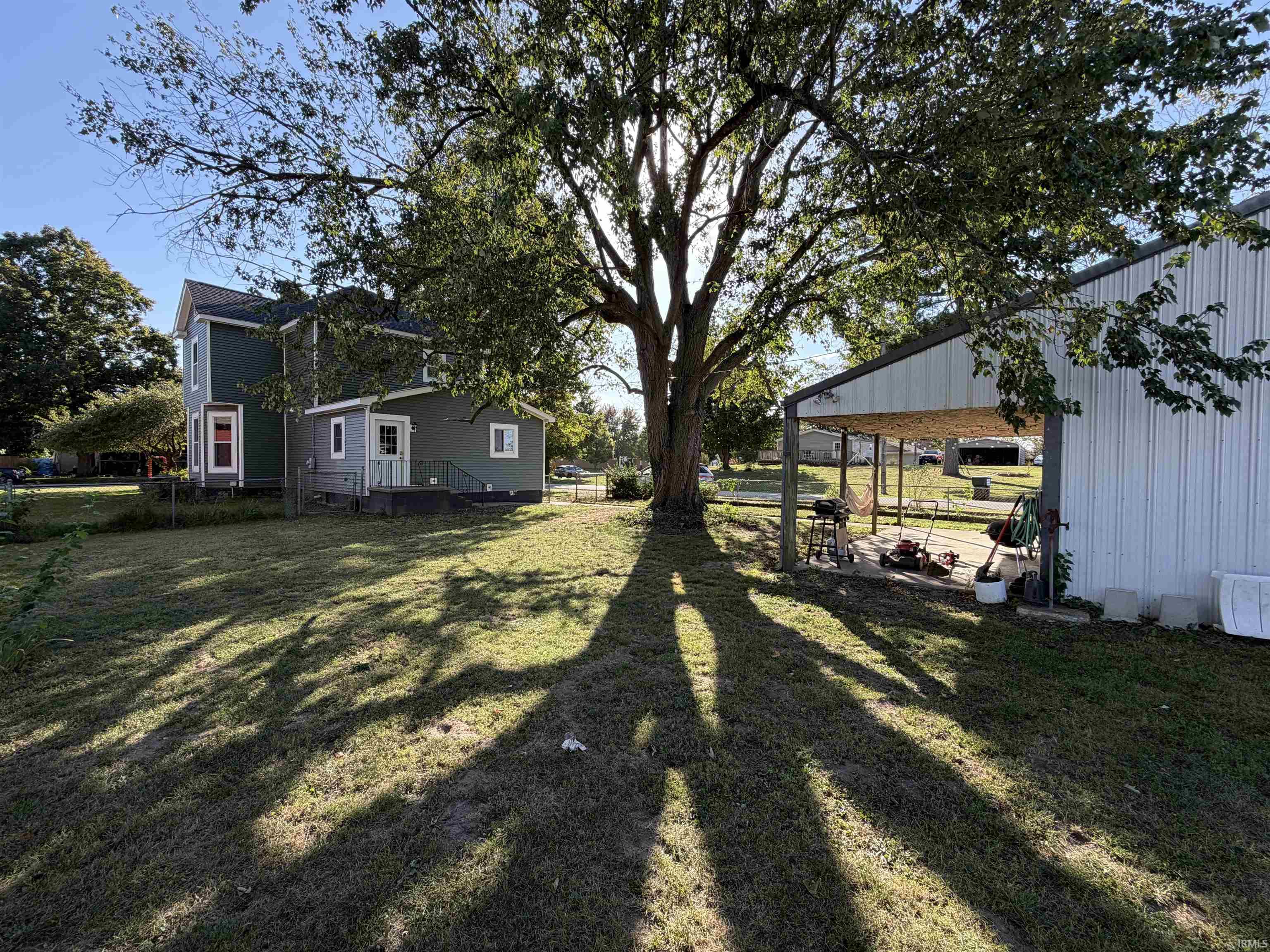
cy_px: 476
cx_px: 635
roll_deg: -0.6
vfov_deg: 85.7
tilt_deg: -2.0
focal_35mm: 14
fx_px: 514
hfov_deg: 102.1
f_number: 2.2
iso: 64
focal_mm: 2.22
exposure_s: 1/458
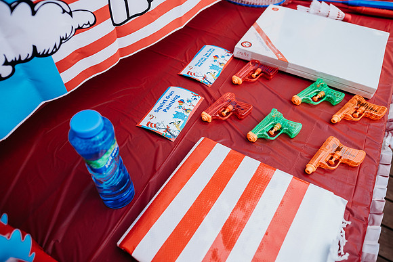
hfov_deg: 73.7
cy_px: 131
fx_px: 262
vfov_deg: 53.2
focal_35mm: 24
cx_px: 196
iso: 320
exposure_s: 1/640
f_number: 3.5
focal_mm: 24
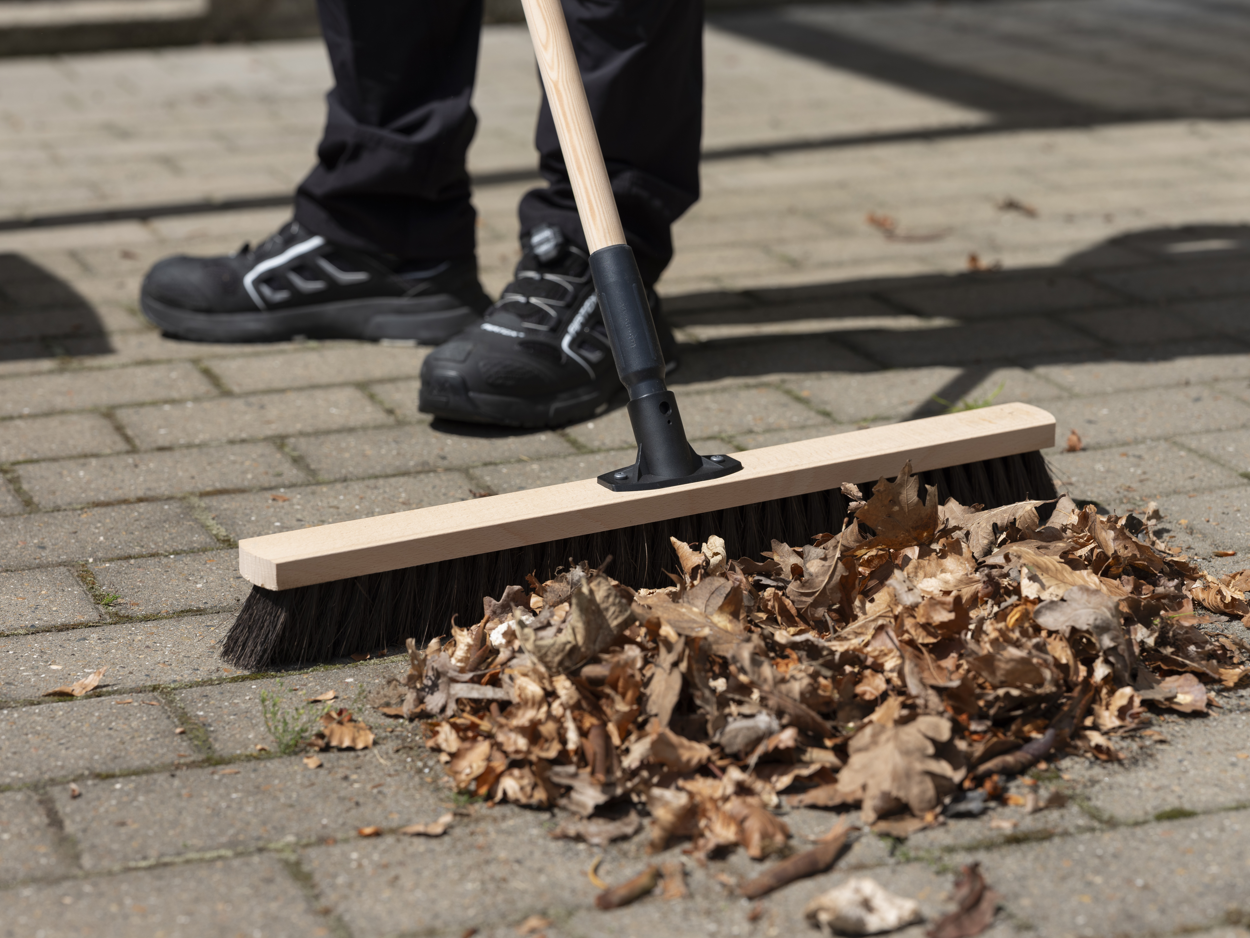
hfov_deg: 22.3
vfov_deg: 16.8
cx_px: 627
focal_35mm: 88
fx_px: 3178
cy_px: 470
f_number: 5.6
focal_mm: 110
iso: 100
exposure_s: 1/500
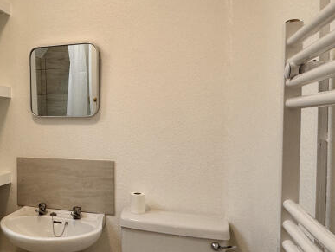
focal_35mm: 37
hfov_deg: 45.0
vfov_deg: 38.7
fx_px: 358
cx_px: 27
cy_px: 135
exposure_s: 1/100
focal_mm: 2.22
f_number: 2.2
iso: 80
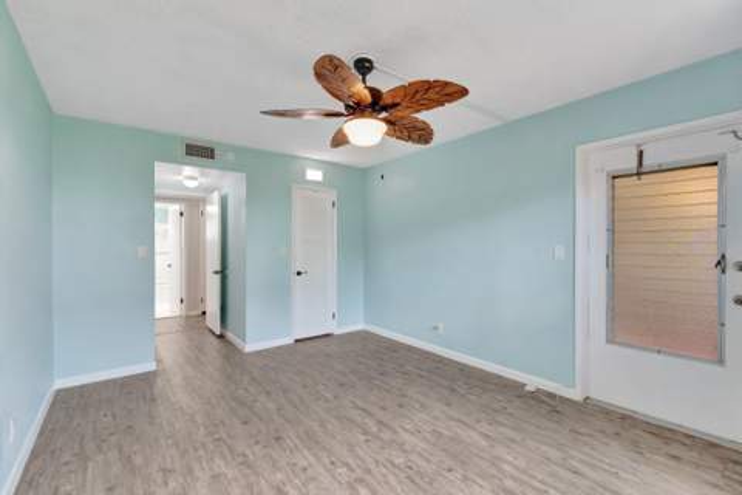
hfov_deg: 100.4
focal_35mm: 15
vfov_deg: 77.3
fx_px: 309
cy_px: 248
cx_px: 371
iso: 1100
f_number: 8
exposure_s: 1/15
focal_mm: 10
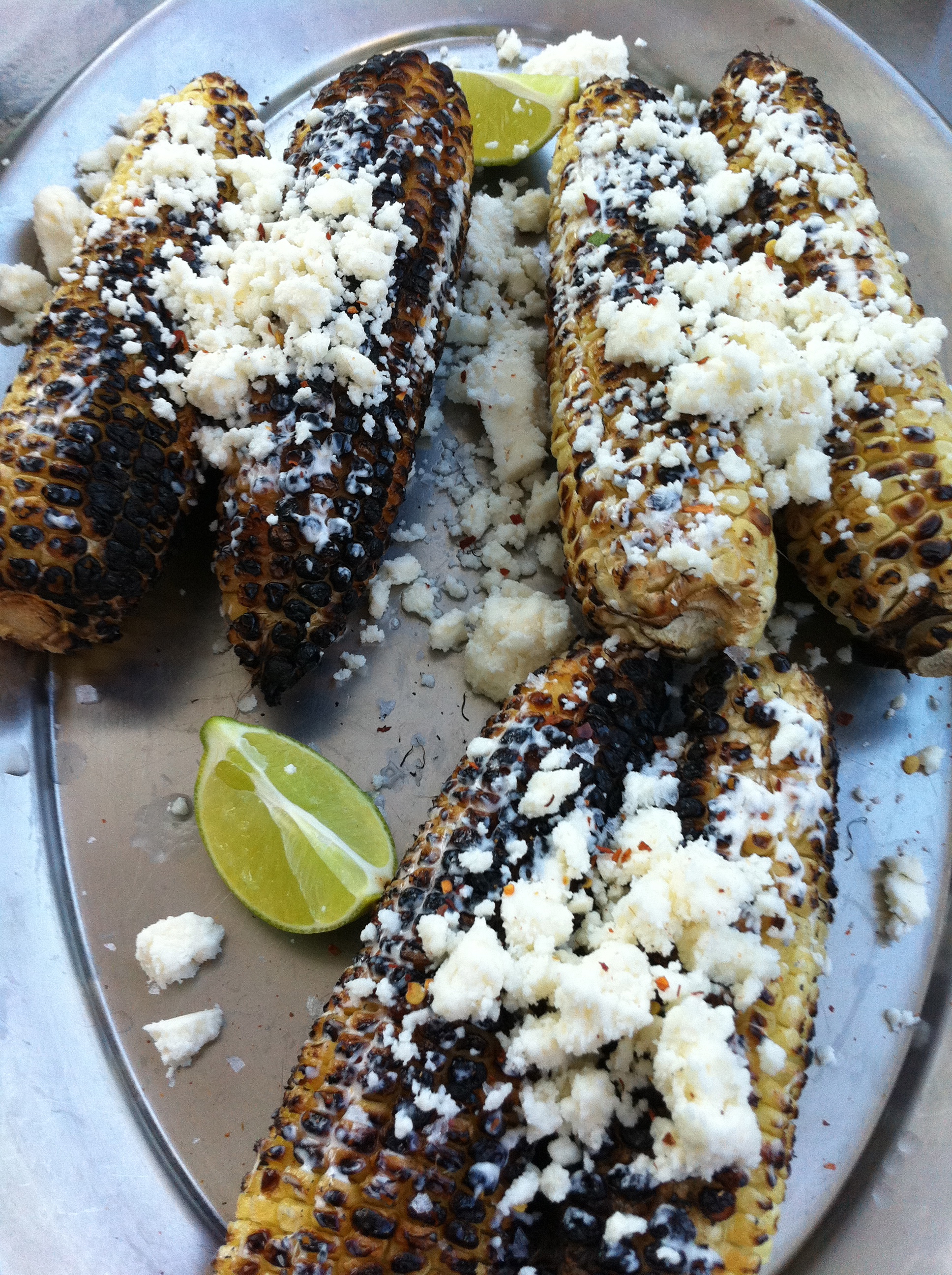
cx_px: 476
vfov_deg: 52.7
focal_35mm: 35
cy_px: 638
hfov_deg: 40.6
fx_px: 1287
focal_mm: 3.85
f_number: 2.8
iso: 125
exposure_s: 1/120
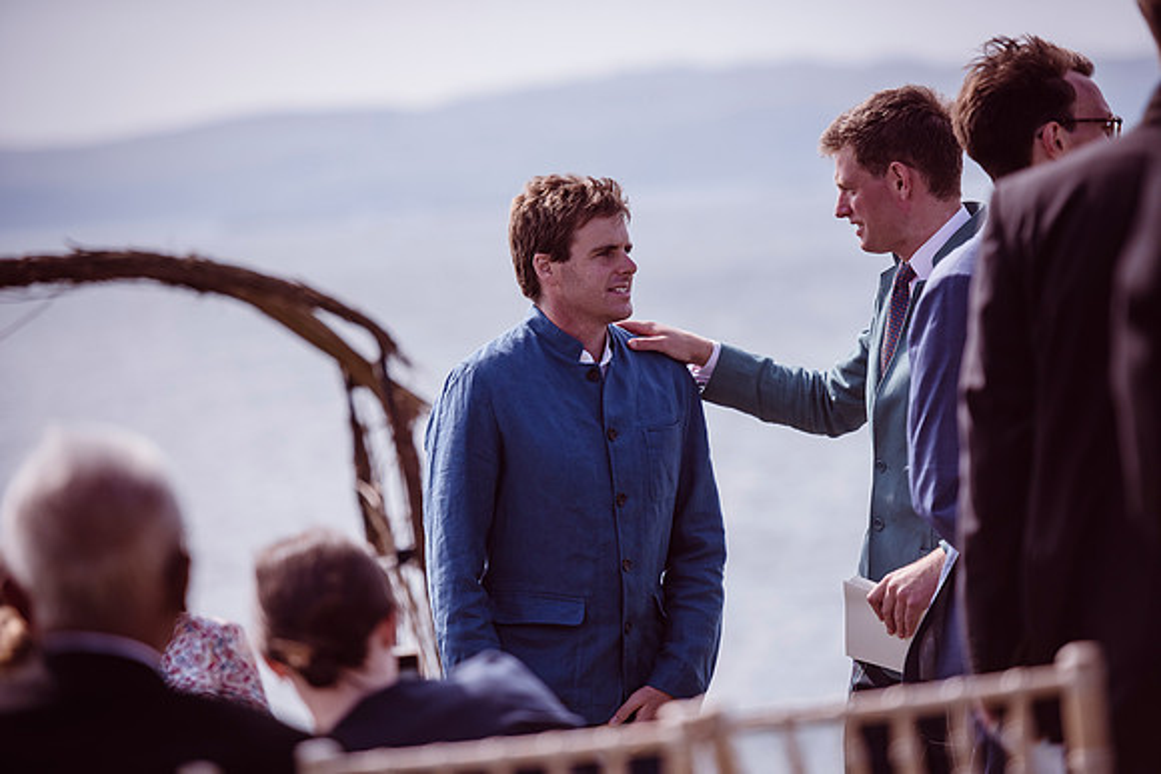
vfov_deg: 8.6
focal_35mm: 160
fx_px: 5161
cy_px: 387
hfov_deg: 12.8
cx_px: 580
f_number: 2.8
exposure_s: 1/6400
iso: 400
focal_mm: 160
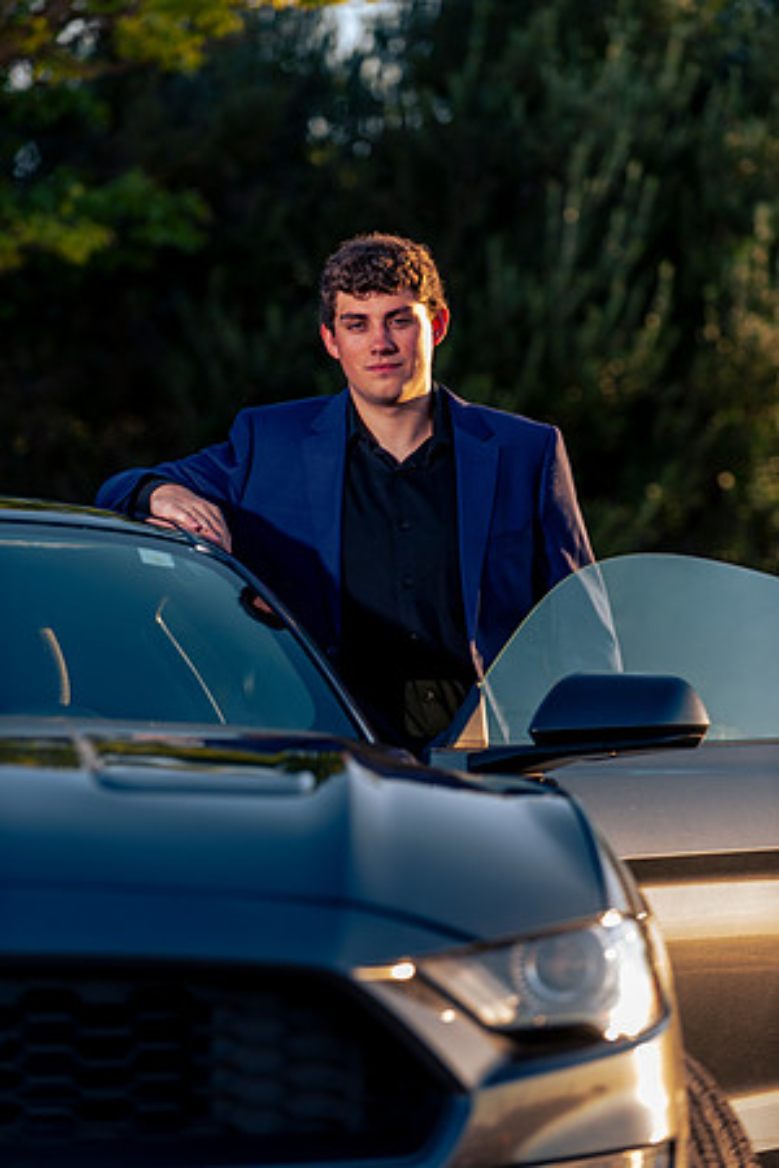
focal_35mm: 150
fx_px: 4868
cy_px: 584
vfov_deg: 13.7
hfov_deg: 9.1
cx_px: 390
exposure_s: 1/80
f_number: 4
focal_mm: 150
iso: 31
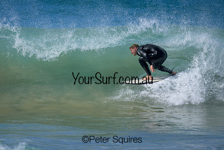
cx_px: 108
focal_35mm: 1029
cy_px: 64
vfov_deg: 1.3
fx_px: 6406
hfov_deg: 2.0
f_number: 6.3
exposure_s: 1/2000
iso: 400
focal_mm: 800
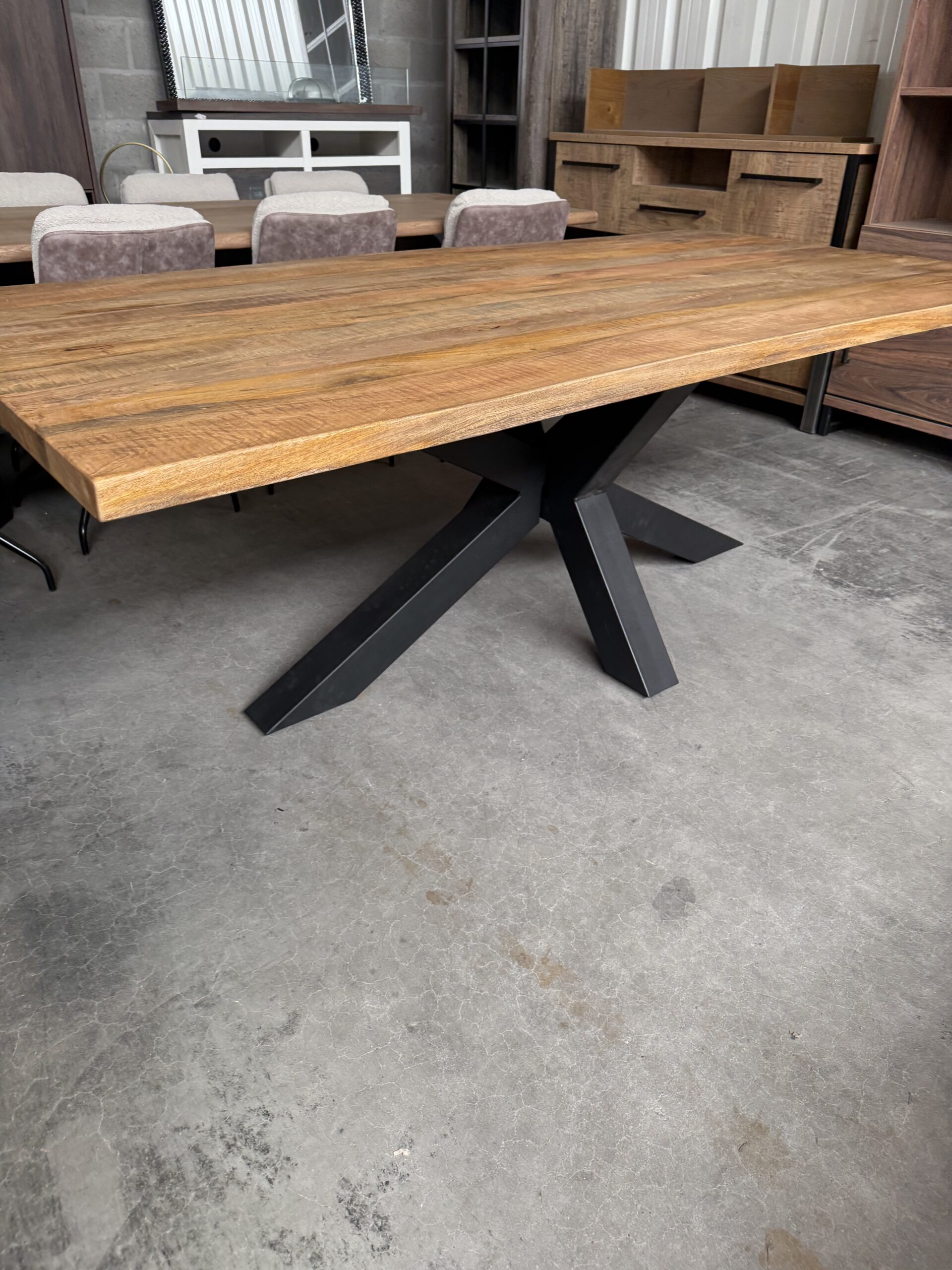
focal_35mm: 24
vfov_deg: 71.6
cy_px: 635
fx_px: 880
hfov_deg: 56.8
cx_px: 476
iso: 160
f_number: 1.78
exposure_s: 1/100
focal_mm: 6.76
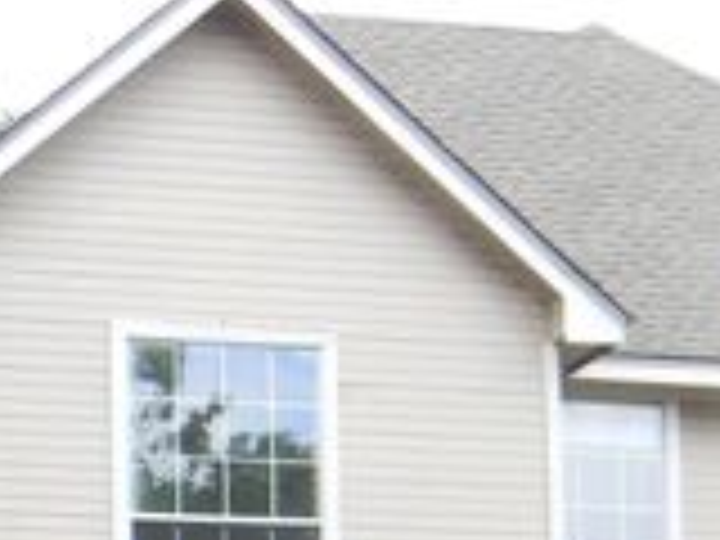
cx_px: 382
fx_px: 4347
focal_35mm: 209
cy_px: 803
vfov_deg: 7.0
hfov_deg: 9.5
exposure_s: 1/105
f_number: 4.3
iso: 80
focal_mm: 12.2
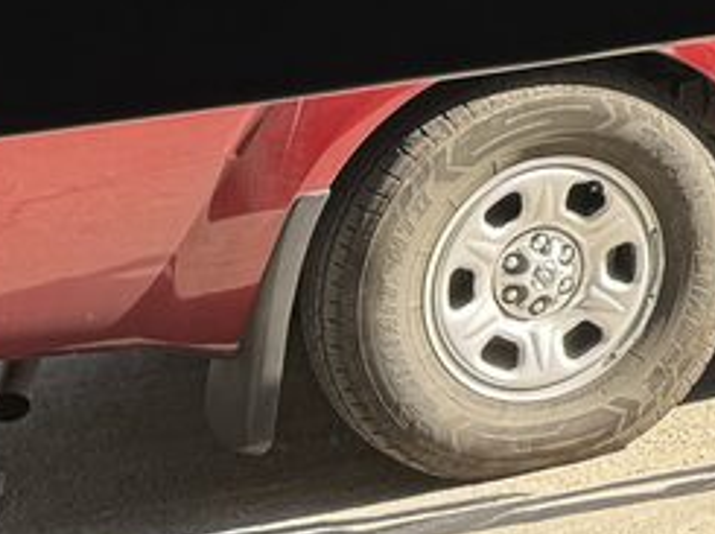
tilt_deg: -0.7
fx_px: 3238
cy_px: -808
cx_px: 1824
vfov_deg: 8.5
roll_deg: +0.2
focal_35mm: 157
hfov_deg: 10.5
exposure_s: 1/842
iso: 80
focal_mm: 6.86
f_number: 1.78
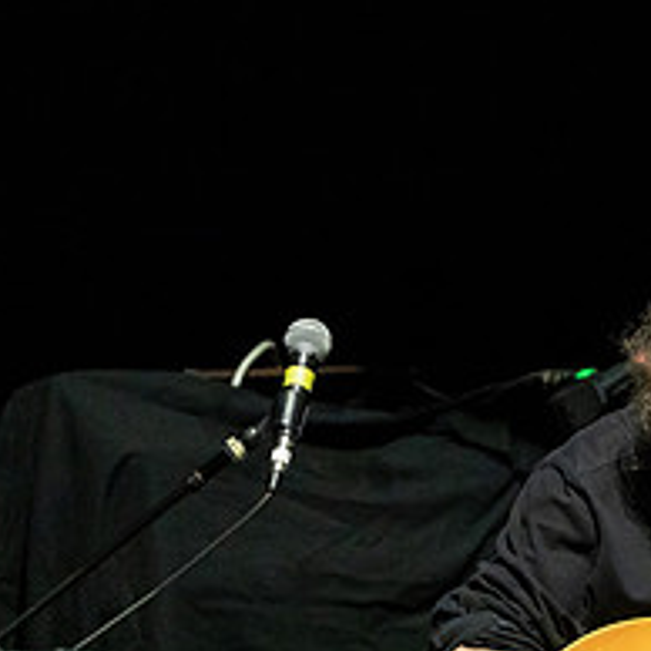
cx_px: 899
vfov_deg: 1.8
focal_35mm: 1000
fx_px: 21277
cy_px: 529
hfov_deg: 1.8
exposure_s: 1/250
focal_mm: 394
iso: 3200
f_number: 5.6
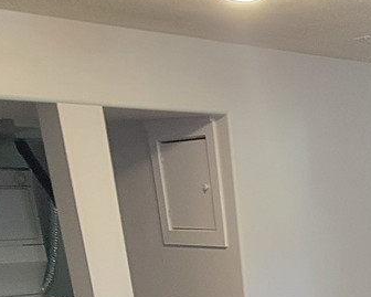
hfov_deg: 30.3
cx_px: 365
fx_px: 637
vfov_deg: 19.1
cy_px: 551
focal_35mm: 58
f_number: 2.2
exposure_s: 1/30
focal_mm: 2.2
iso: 500
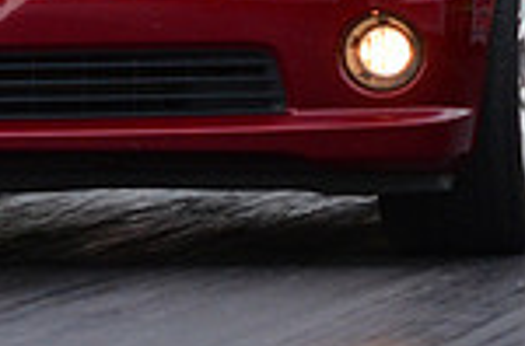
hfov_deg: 2.2
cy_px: -108
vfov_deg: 1.4
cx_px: 172
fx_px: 13897
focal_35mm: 956
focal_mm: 165
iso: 1000
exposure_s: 1/2500
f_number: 6.3
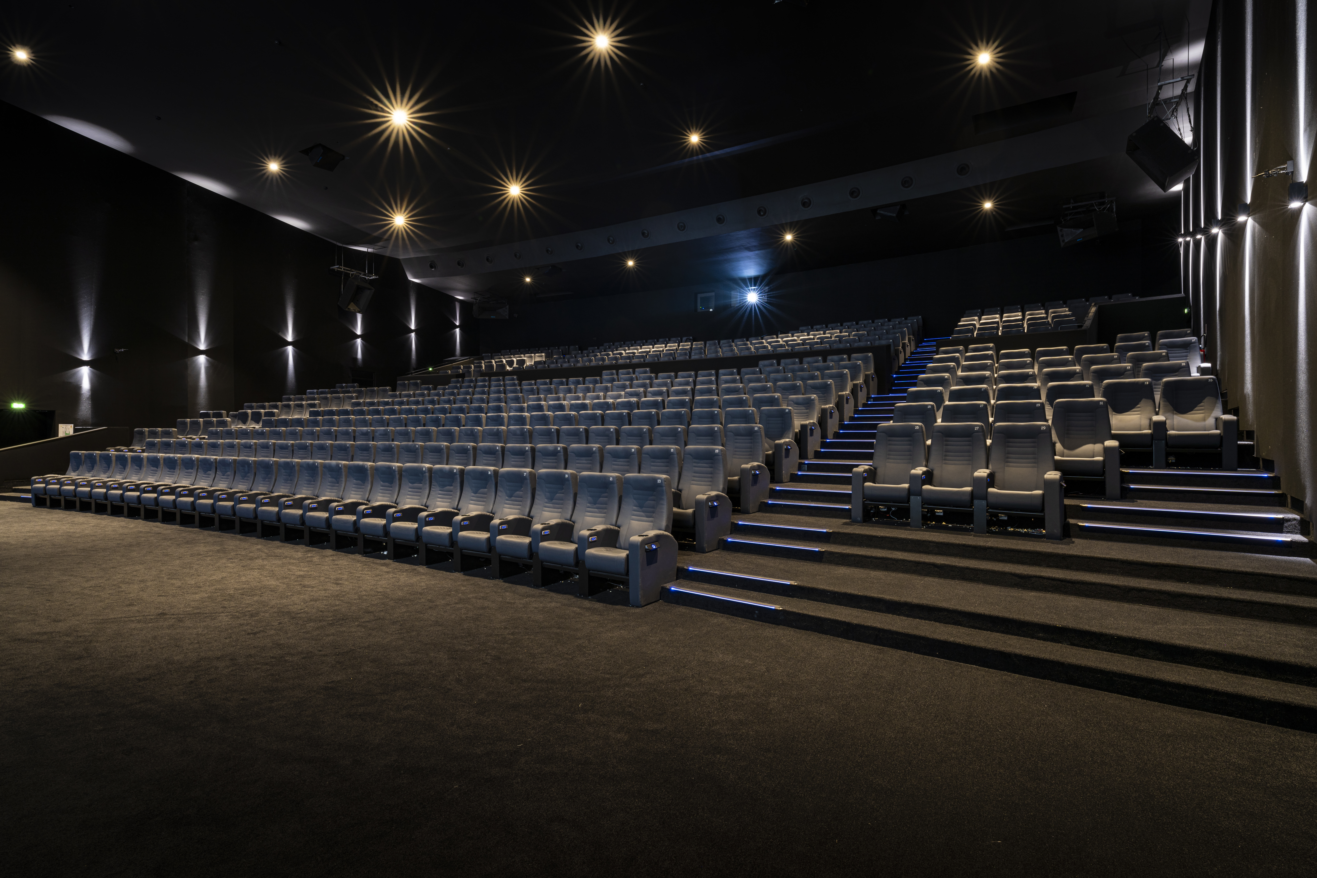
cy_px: 439
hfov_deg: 93.3
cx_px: 658
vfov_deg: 70.4
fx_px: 622
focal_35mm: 17
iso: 100
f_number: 11
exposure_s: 10
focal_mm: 17
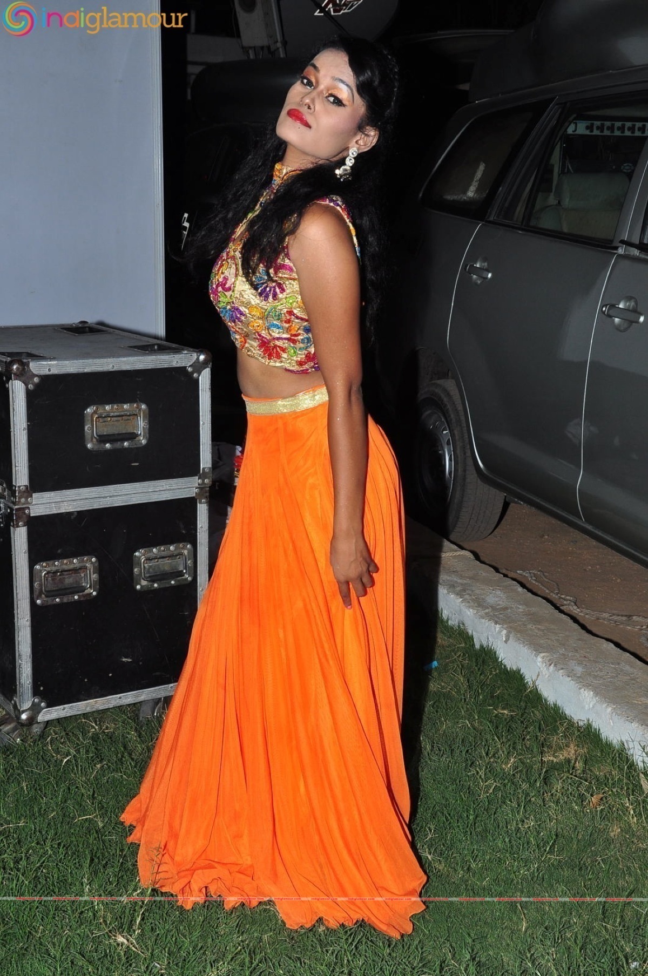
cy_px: 488
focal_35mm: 51
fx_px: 1381
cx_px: 324
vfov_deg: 38.9
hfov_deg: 26.4
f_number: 10
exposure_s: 1/125
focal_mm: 34
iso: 400
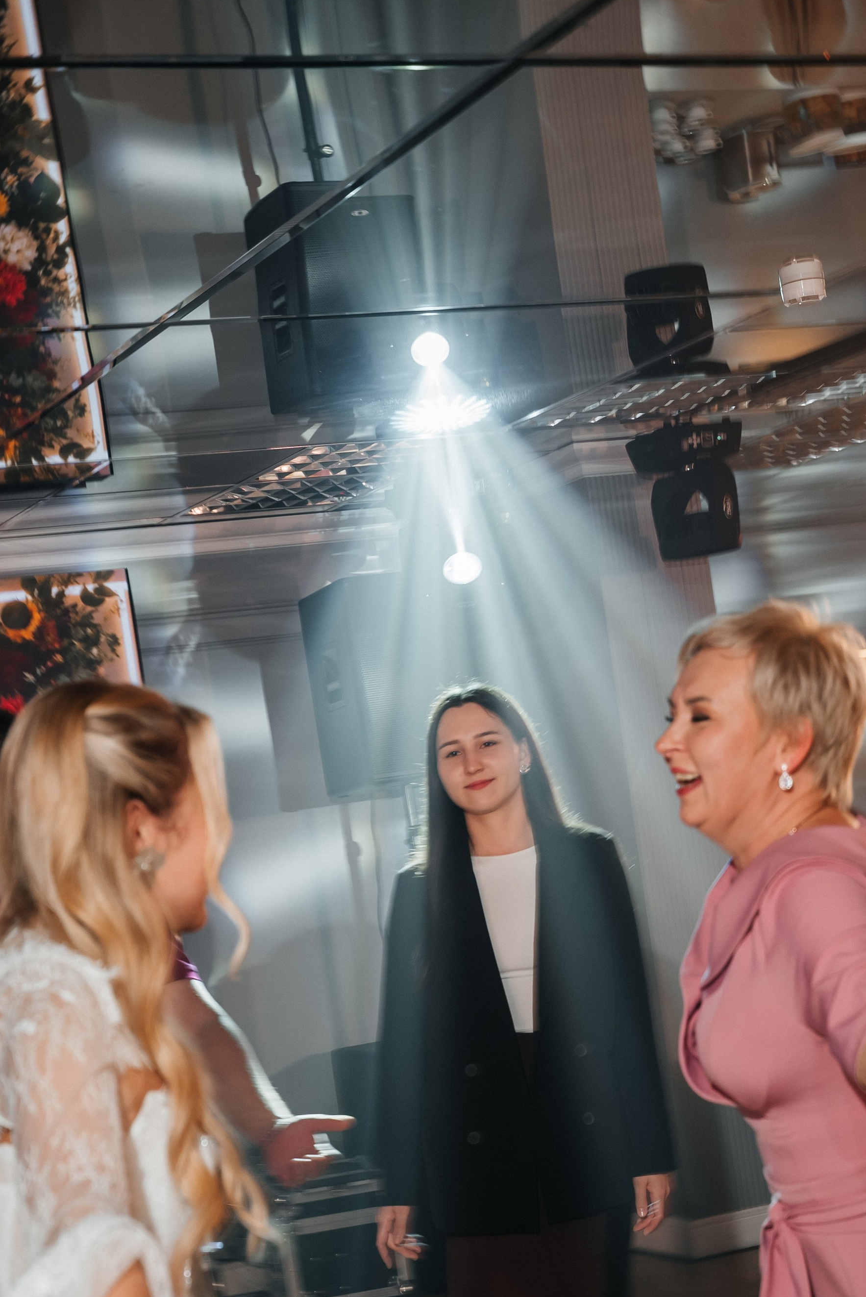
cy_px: 910
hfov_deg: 19.2
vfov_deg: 28.2
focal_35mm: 71
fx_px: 2559
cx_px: 423
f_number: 4.5
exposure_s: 1/60
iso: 160
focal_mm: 49
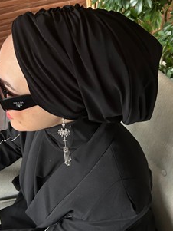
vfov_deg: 40.9
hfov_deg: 31.5
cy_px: 86
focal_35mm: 46
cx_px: 81
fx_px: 306
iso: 250
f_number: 1.5
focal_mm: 5.7
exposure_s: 1/50
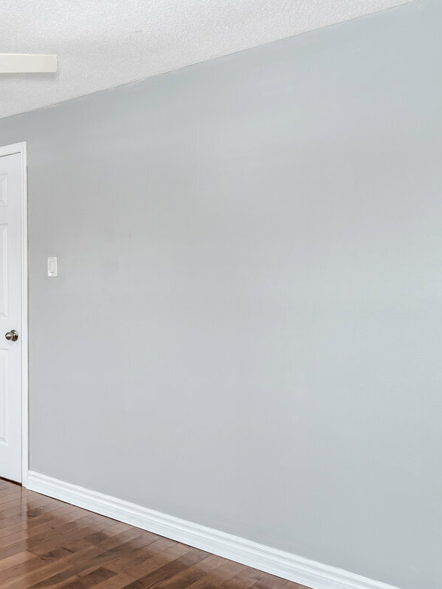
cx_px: -27
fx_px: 596
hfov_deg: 35.6
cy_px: 281
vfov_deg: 52.6
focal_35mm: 35
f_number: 7.1
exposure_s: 1/5
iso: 50
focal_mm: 10
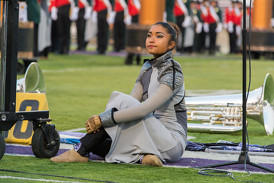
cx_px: 147
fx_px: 1506
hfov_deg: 10.4
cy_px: 85
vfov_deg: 6.9
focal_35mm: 198
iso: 3200
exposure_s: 1/640
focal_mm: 185
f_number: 5
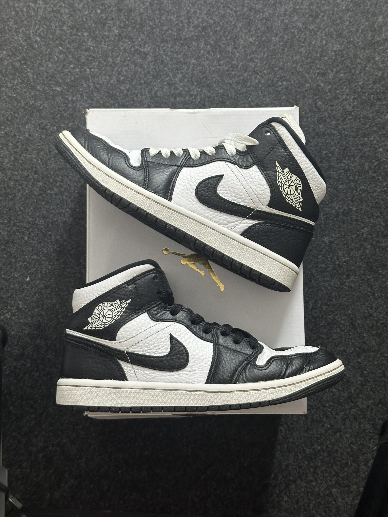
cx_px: 194
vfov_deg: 39.7
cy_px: 258
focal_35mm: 48
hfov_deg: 30.3
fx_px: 717
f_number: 1.78
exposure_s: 1/33
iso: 250
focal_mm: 6.86
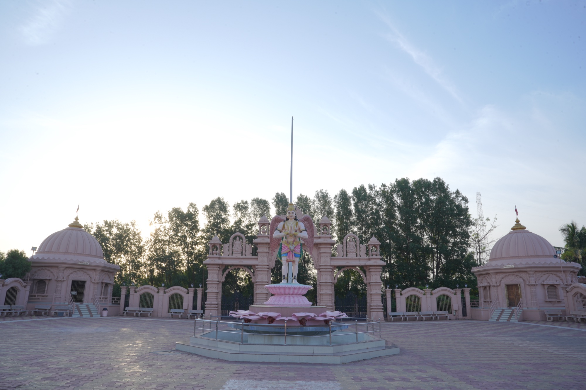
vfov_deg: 53.1
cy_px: 195
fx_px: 391
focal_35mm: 24
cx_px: 293
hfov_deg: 73.7
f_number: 22
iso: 100
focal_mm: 24
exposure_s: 1/10
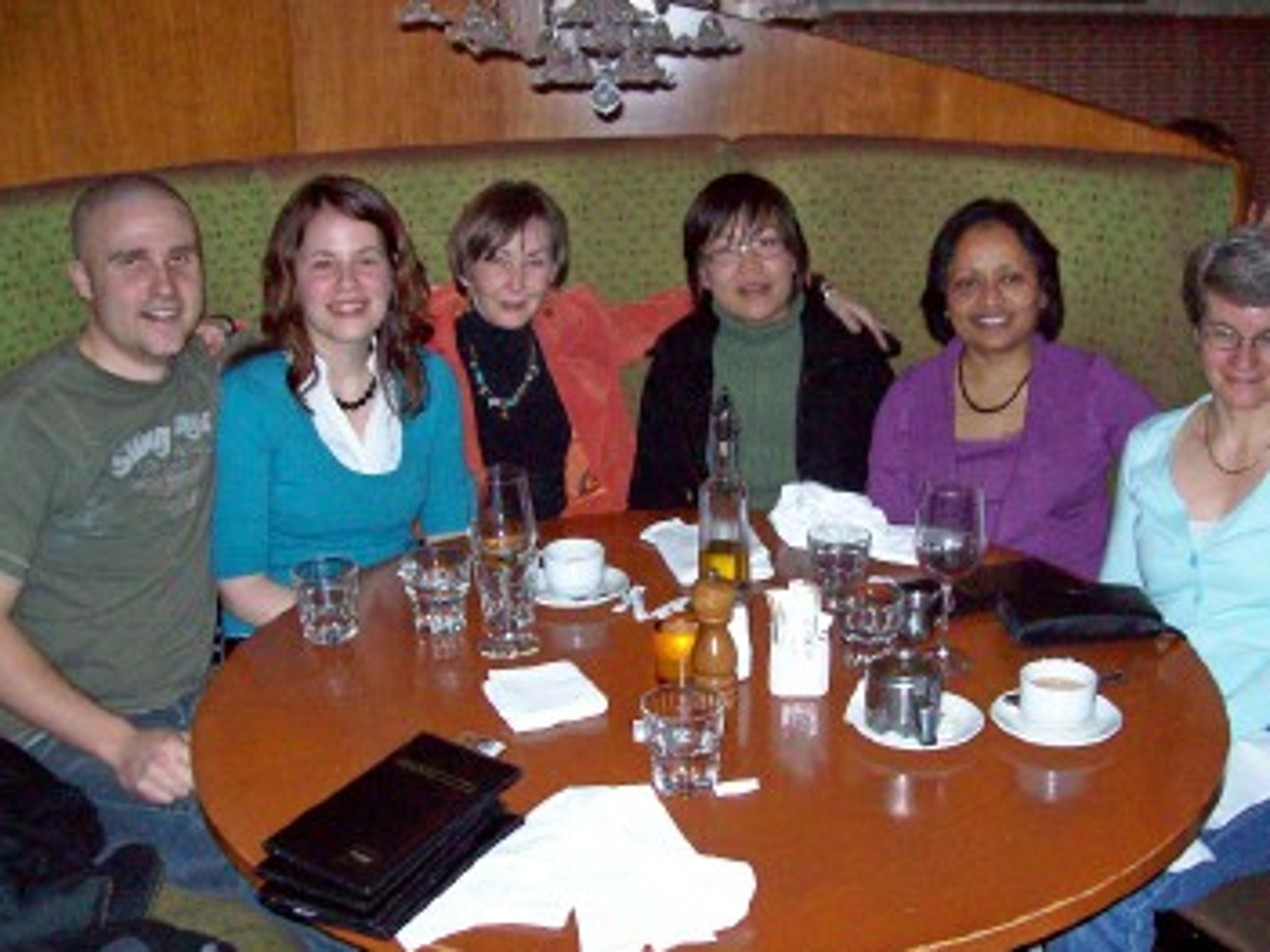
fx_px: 1504
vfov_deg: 35.1
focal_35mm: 41
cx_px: 659
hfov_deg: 45.8
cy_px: 532
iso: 200
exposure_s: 1/64
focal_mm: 6
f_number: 2.7
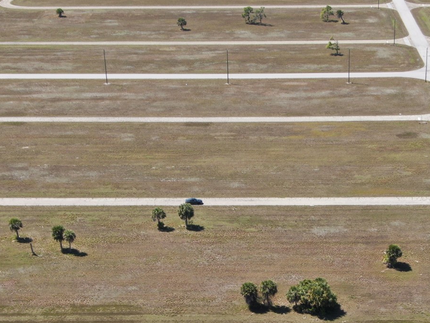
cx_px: 264
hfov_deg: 23.0
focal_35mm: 85
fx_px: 1056
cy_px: 262
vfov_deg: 17.2
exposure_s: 1/400
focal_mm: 8.6
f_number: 3.8
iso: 100
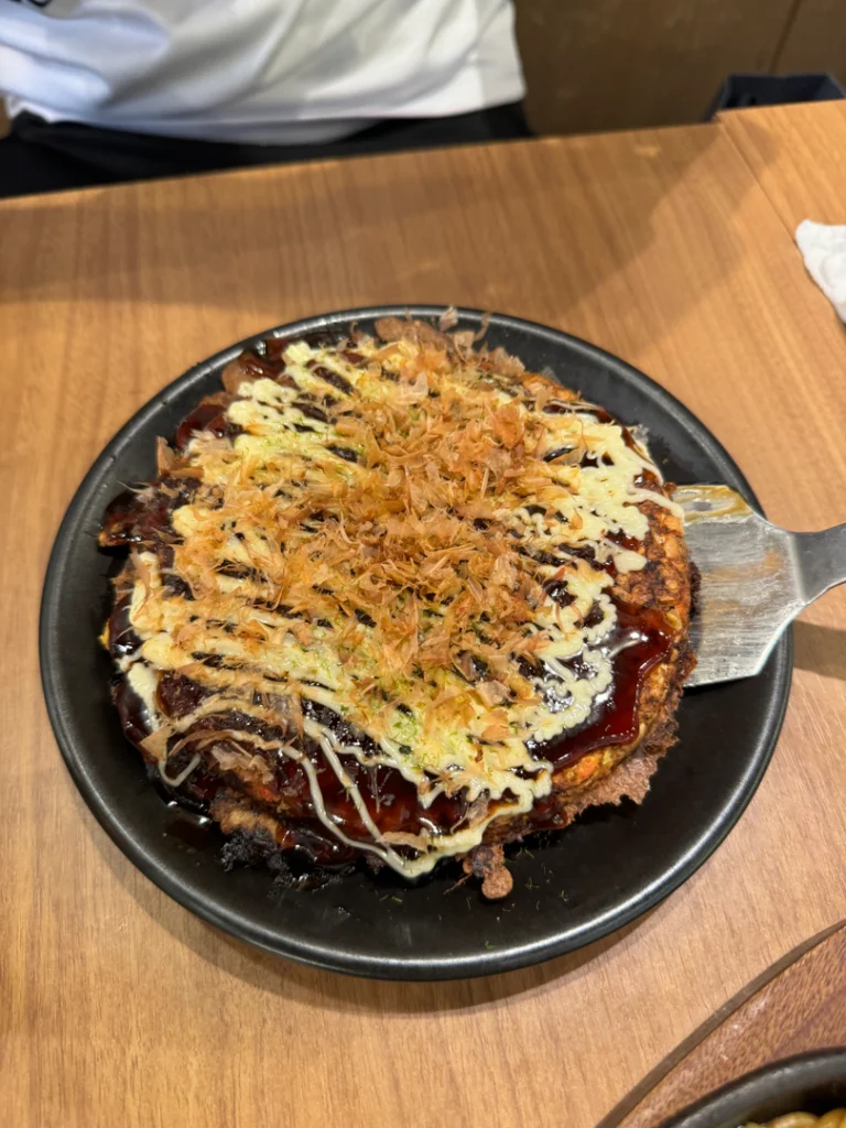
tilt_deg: -60.7
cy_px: 564
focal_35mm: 24
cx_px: 423
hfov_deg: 56.8
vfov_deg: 71.6
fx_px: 782
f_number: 1.78
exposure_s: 1/50
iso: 250
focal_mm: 6.86
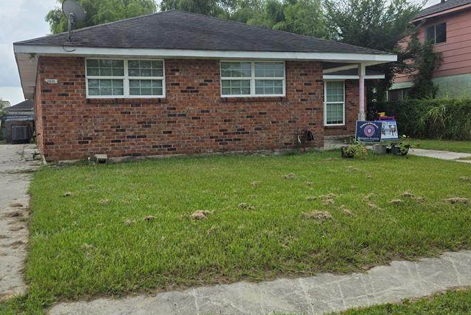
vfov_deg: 36.9
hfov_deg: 53.0
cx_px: 205
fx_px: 471
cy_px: 151
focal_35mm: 36
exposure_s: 1/1129
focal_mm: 5.4
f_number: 1.8
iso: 25
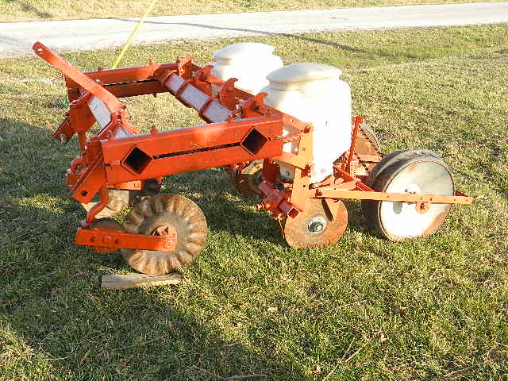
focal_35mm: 41
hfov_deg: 45.8
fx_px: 602
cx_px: 254
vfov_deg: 35.1
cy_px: 190
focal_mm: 7.3
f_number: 3.5
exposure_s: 1/200
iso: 80
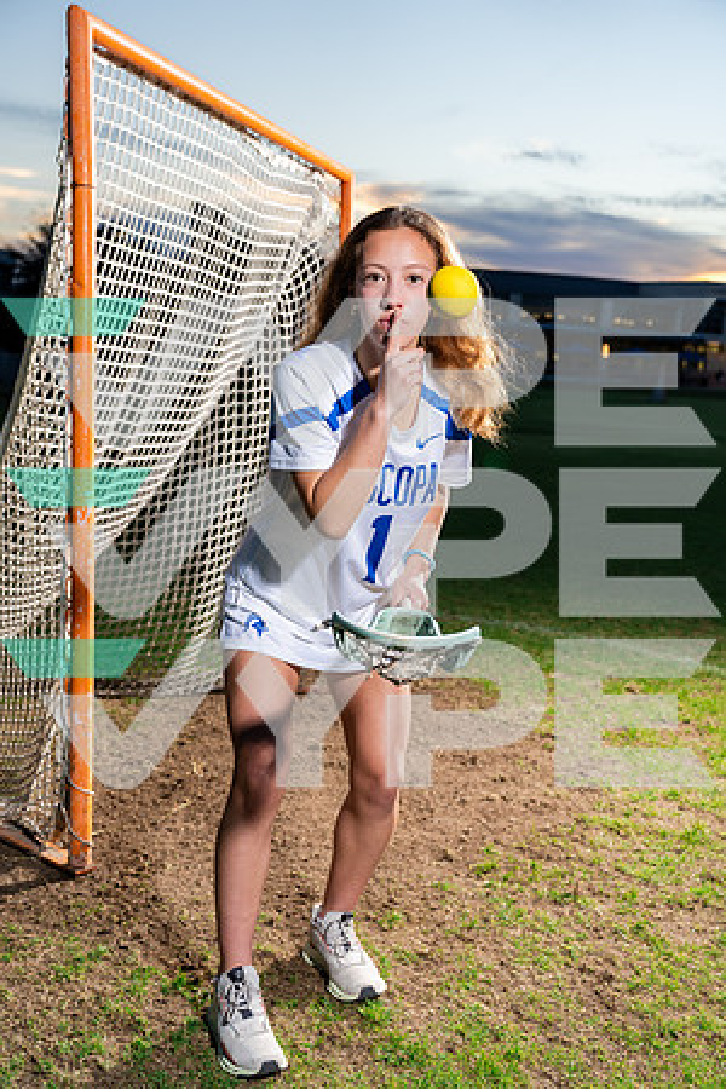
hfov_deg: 34.2
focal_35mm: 39
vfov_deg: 49.6
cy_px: 544
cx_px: 363
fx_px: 1180
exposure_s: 1/250
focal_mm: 39
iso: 250
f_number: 4.5
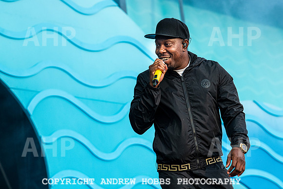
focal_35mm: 228
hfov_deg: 9.0
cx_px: 169
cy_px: 76
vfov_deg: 6.0
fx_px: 1789
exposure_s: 1/500
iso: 900
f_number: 5
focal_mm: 190
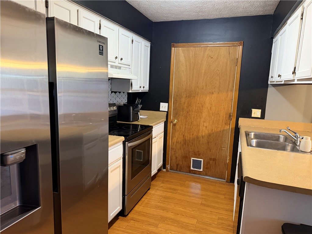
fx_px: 216
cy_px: 117
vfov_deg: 56.8
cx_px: 156
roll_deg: -2.4
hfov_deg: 71.6
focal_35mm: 24
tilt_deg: -8.3
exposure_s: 1/60
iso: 500
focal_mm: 6.76
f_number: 1.78
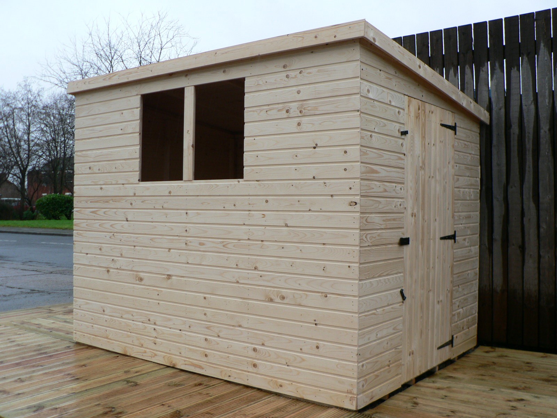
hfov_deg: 51.4
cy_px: 209
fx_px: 579
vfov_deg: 39.7
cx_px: 278
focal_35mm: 36
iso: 80
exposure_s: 1/60
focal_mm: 6
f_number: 2.8
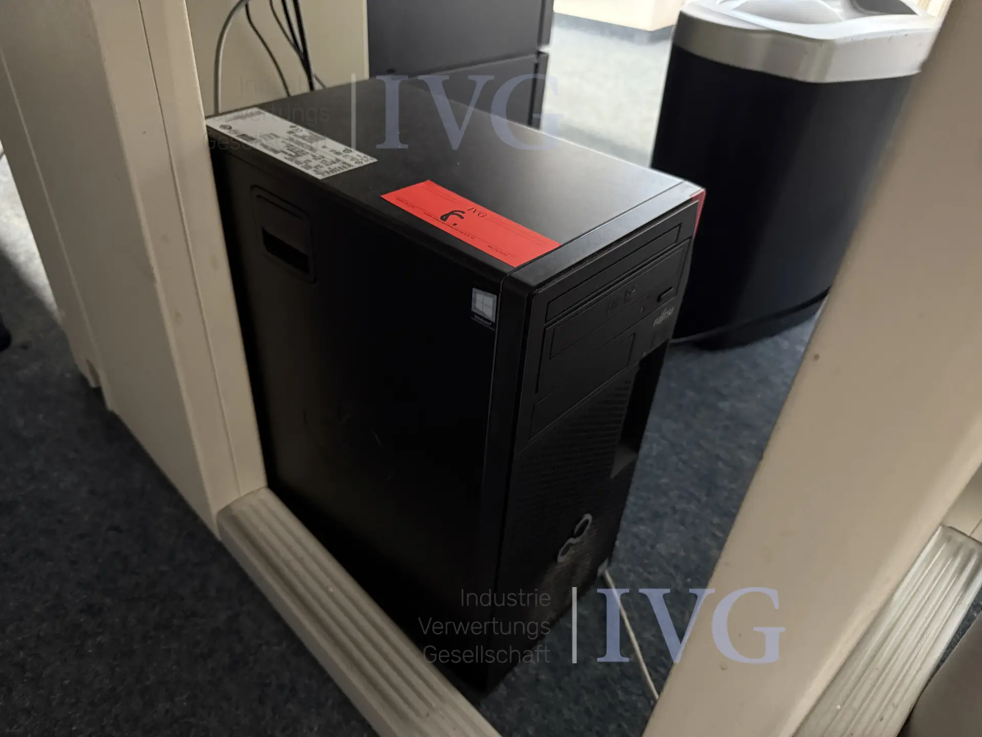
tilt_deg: -36.9
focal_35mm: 24
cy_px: 368
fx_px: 681
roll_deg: -4.9
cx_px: 491
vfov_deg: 56.8
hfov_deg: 71.6
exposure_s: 1/25
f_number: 1.78
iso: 1000
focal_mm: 6.76
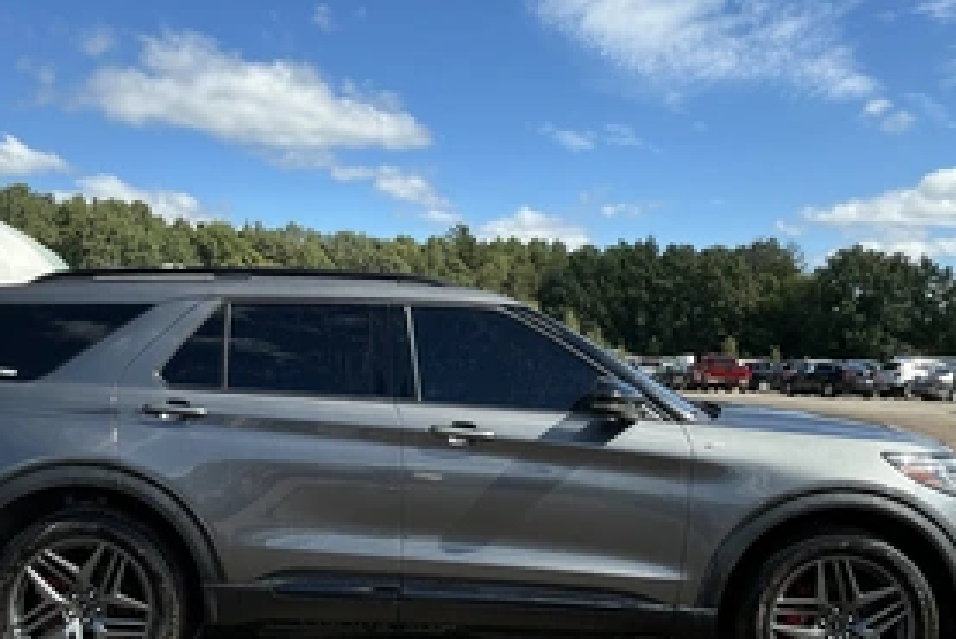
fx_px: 1116
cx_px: 414
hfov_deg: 46.3
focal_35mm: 42
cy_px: 376
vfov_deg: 31.9
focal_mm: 3
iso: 25
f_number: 1.8
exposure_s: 1/1490
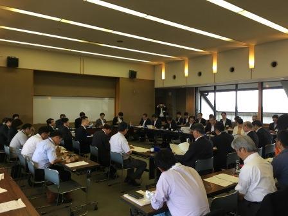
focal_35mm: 29
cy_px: 108
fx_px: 241
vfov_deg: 48.2
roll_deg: -0.4
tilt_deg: -0.9
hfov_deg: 61.7
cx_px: 144
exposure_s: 1/30
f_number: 2.2
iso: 50
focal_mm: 4.15
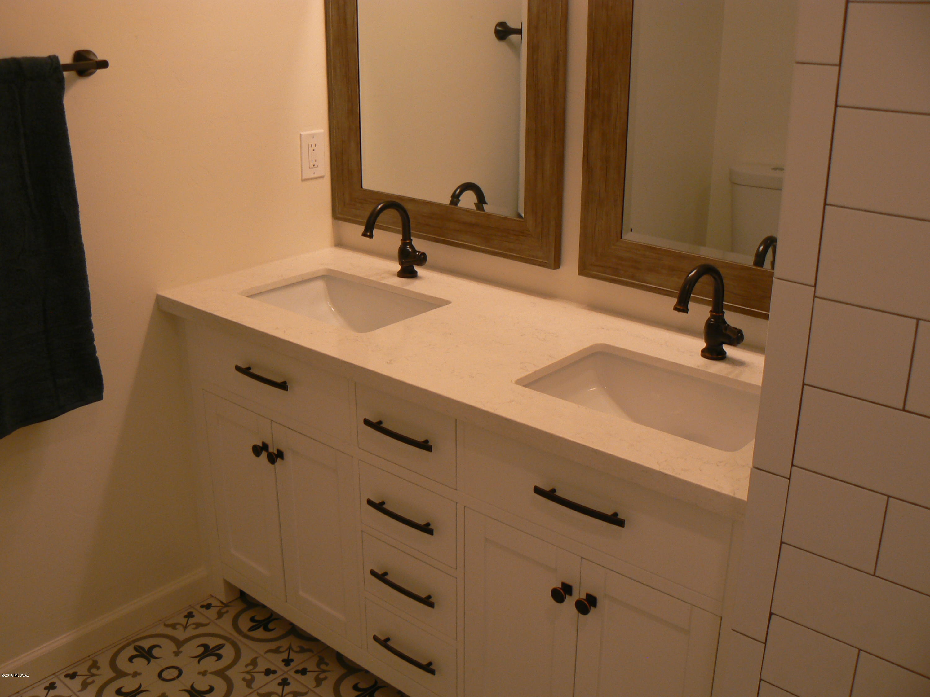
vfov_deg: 39.7
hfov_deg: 51.4
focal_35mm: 36
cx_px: 465
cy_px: 348
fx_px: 967
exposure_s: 1/50
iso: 80
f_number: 2.8
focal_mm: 6
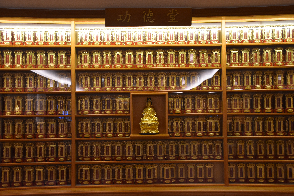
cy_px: 98
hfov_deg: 43.6
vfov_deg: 29.9
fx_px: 367
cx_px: 147
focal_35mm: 45
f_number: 5
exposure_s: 1/100
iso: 1600
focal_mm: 30
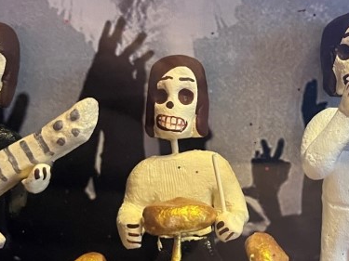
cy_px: 146
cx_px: 310
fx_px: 716
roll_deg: -2.3
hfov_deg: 26.5
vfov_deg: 20.7
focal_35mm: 71
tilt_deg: -5.9
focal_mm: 5.1
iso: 640
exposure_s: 1/30
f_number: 1.6
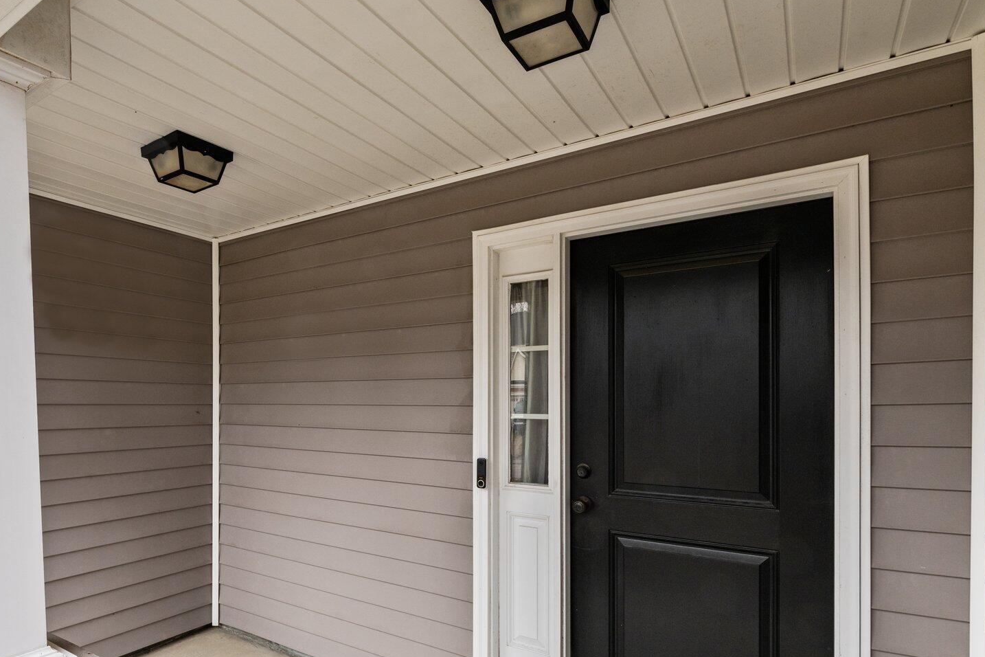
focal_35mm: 20
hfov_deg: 83.3
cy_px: 418
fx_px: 547
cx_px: 412
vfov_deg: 60.9
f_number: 9
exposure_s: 1/80
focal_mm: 14
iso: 400
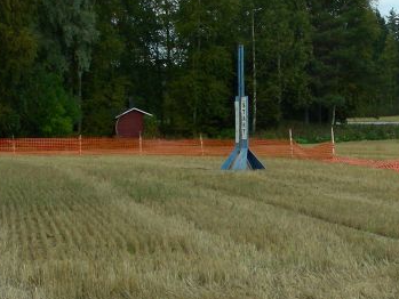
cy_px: 183
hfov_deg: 17.6
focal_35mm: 110
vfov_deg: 13.5
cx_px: 367
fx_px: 1268
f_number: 4
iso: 50
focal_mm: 8
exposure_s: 1/266
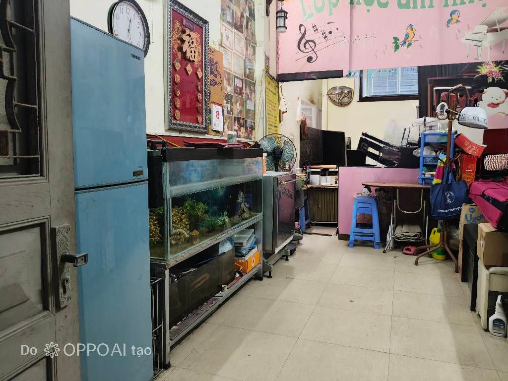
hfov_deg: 67.3
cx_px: 254
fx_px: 382
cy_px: 190
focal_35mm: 26
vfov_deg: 53.1
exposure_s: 1/33.4
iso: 1000
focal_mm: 4.84
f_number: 1.8
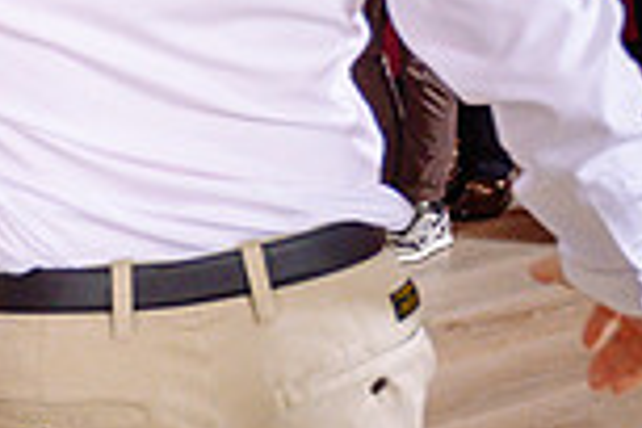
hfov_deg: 17.8
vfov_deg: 13.3
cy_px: 111
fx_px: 1837
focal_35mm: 103
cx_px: -311
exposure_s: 1/250
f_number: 2.8
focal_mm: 17.5
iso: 1250
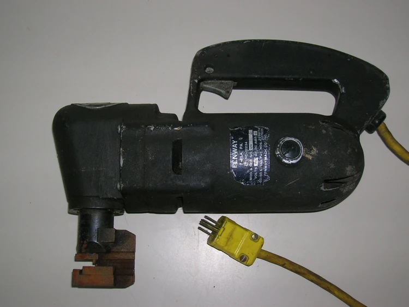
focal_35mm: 46
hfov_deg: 41.2
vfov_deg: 31.5
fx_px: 544
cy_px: 154
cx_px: 204
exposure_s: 1/60.1
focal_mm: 7.7
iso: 50
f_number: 3.2
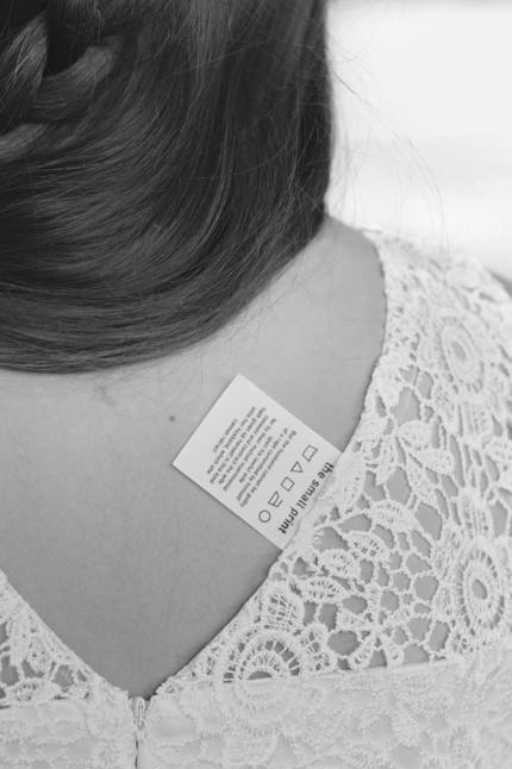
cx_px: 105
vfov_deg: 21.7
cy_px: 158
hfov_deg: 14.6
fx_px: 1986
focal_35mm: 93
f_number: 2.8
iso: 900
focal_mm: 50
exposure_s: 1/125
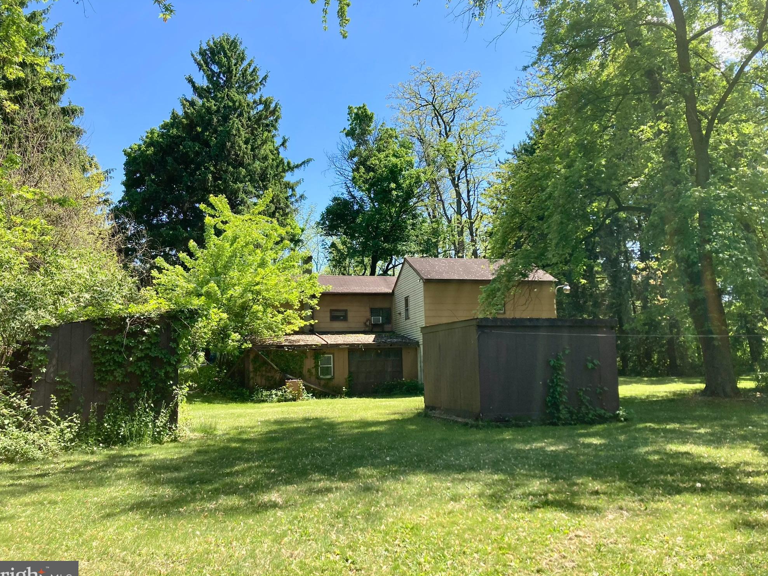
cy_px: 294
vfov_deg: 48.2
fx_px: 643
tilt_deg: +10.1
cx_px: 379
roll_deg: +0.9
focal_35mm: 29
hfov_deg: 61.7
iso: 20
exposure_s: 1/787
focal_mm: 3.99
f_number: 1.8
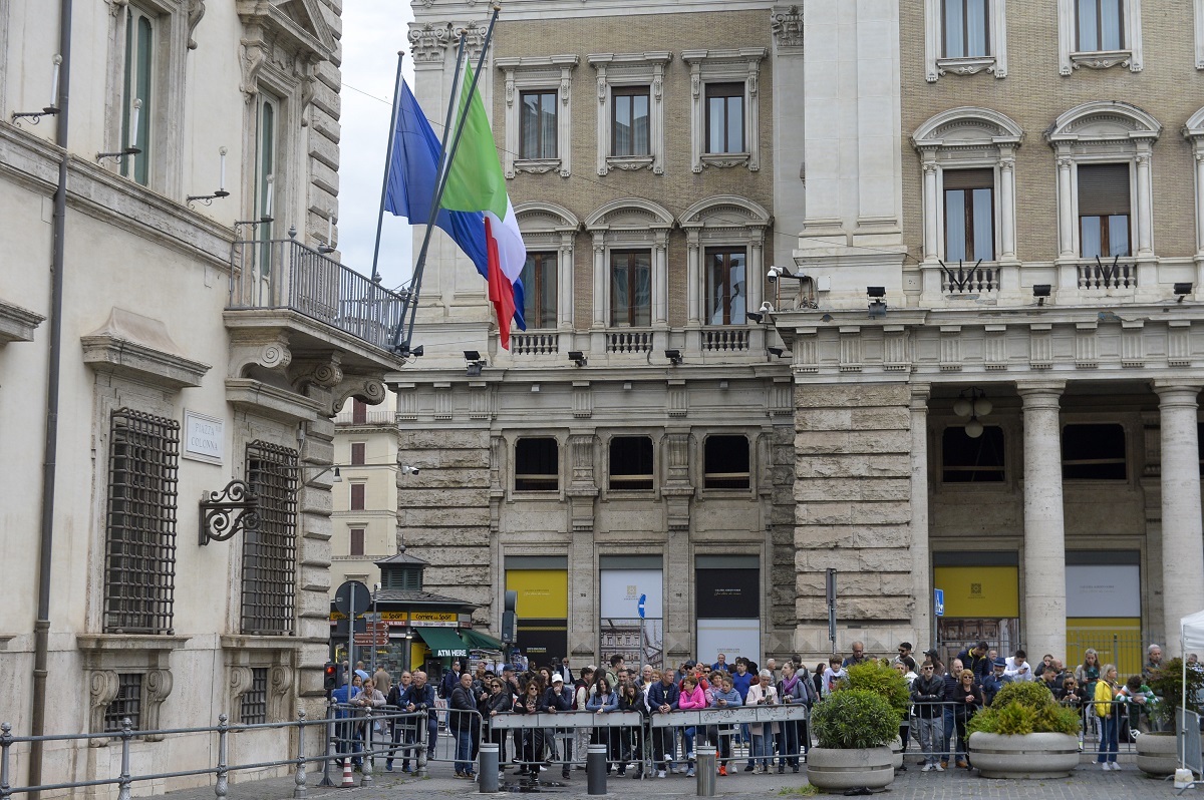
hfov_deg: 33.4
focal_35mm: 60
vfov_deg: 22.6
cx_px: 602
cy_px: 400
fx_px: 2005
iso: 1000
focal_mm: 60
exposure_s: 1/2000
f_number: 5.6
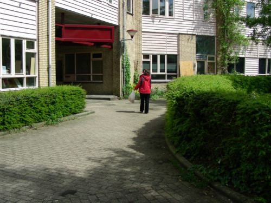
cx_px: 136
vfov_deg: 37.7
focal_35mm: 38
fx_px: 297
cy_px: 102
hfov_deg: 49.0
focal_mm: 6.3
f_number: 4
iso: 50
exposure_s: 1/662
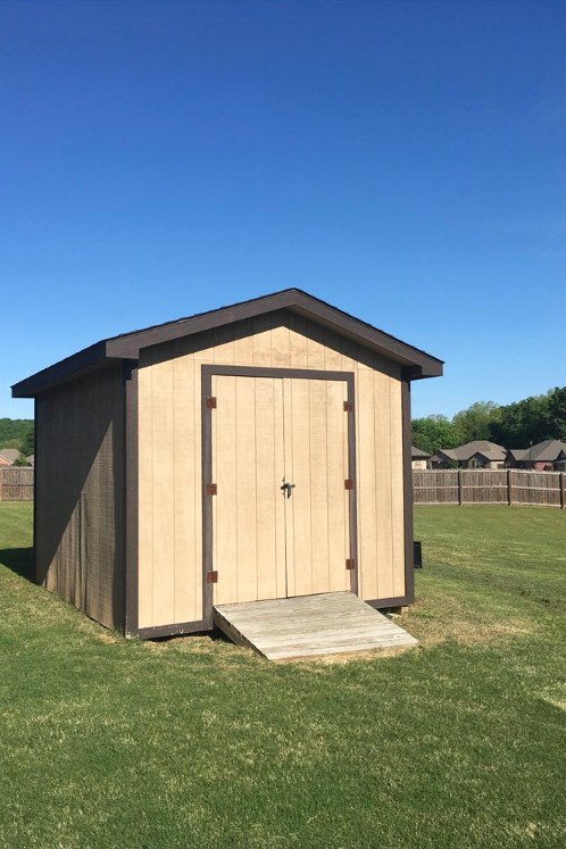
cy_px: 431
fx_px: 731
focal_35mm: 31
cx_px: 252
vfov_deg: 60.3
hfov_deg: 42.3
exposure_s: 1/1832
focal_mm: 4.15
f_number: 2.2
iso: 25
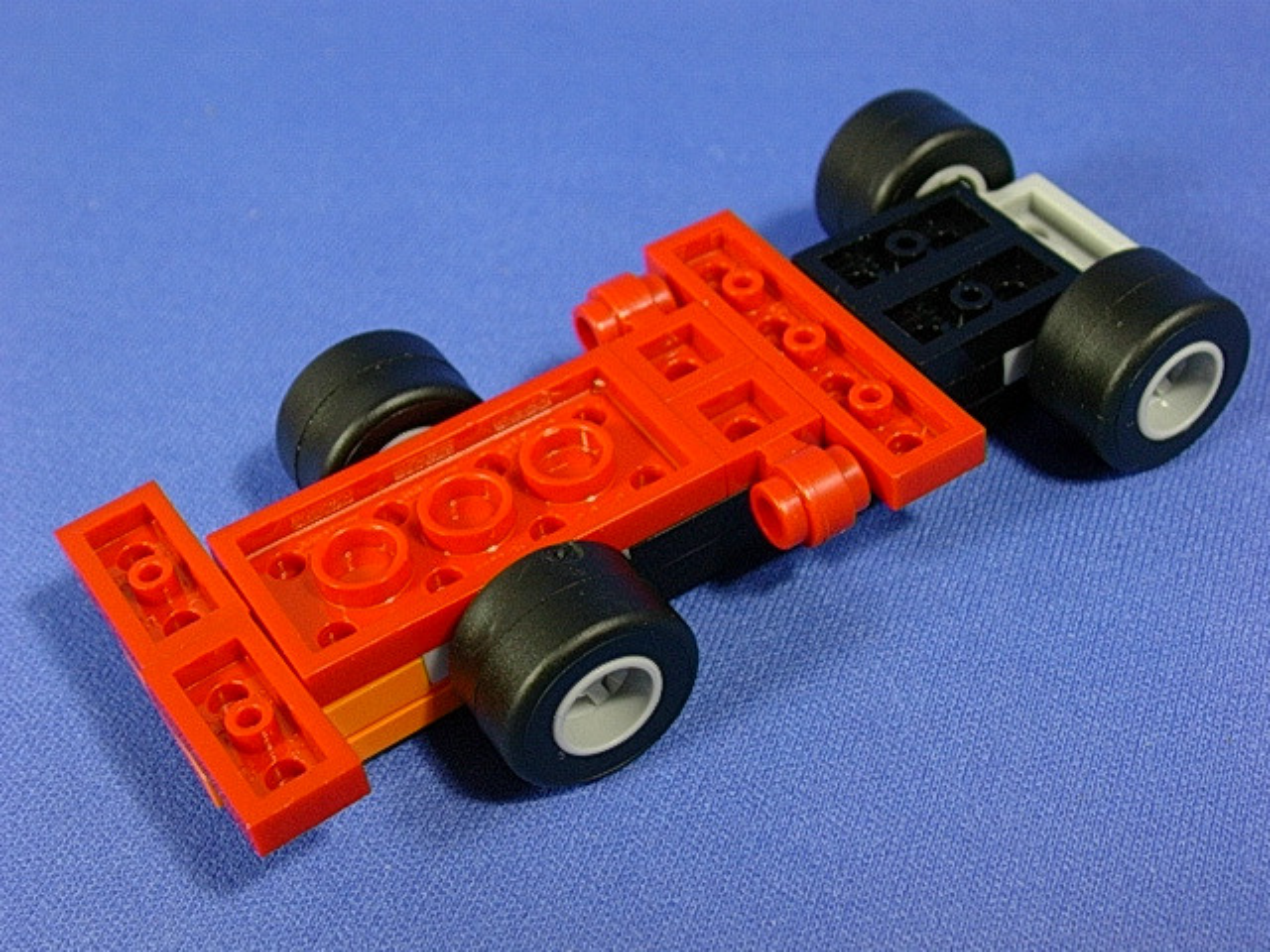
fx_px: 2201
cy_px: 476
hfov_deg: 32.2
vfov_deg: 24.4
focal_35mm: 60
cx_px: 635
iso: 70
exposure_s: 1/6.9
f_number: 3.4
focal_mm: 9
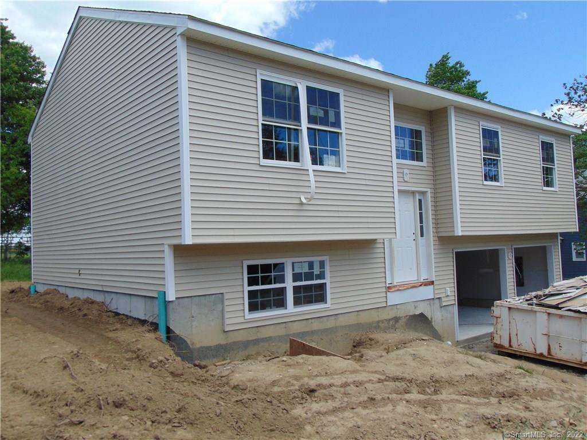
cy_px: 220
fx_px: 509
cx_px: 294
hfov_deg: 60.0
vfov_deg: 46.8
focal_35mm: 30
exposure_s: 1/200
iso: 80
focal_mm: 5.4
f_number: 8
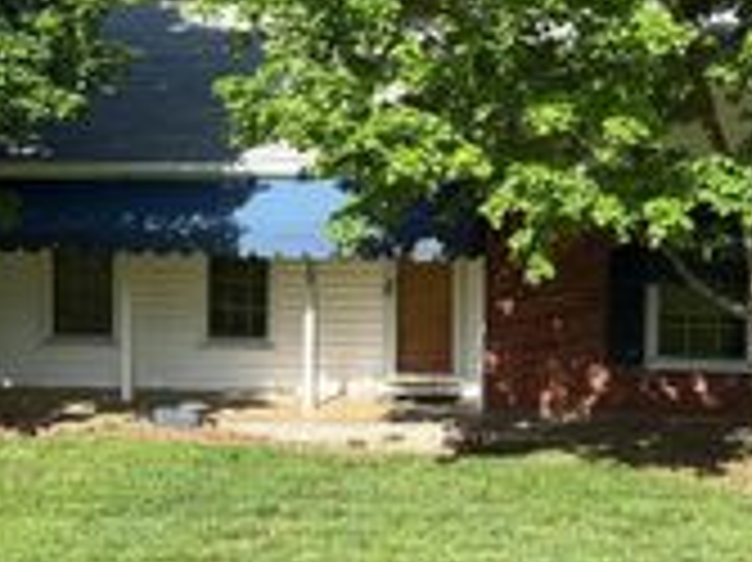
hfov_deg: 27.0
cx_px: 464
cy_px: 259
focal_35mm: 72
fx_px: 1563
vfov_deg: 20.4
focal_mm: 6.76
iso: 80
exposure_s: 1/1855
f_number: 1.78
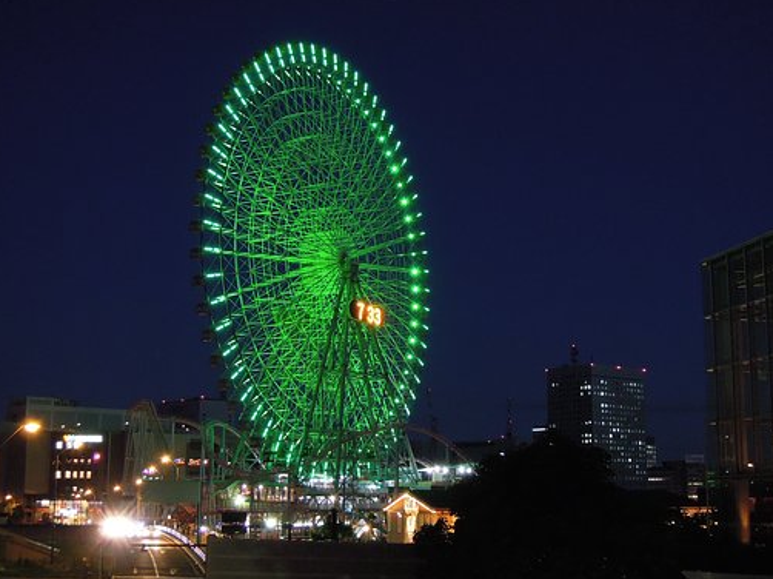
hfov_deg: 37.5
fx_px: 1138
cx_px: 383
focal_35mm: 51
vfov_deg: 28.5
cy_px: 286
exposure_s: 1/8
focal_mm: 9
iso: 800
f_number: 3.7
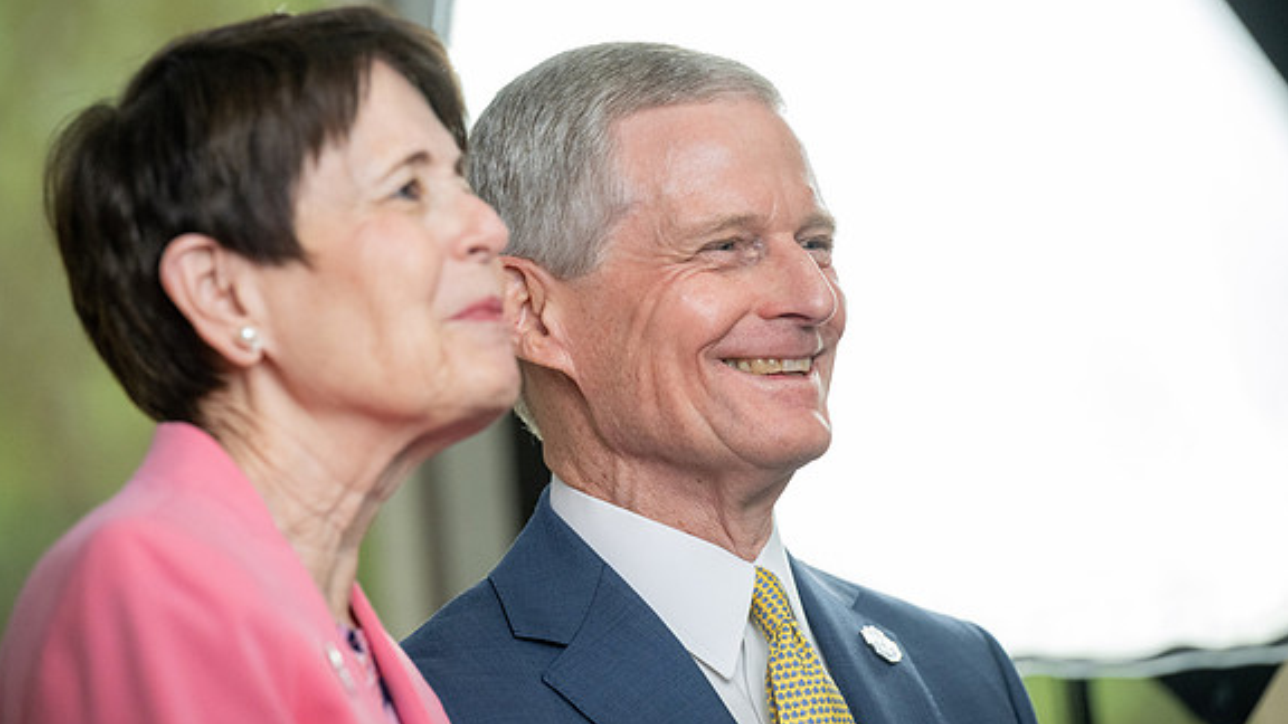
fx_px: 7206
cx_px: 644
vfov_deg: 5.8
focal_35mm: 211
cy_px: 359
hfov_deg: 10.2
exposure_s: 1/400
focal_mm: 200
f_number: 4
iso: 2500
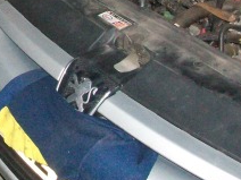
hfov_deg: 22.3
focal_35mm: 82
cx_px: -33
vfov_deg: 17.4
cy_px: -15
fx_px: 571
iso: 400
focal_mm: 5.7
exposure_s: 1/125
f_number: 2.8
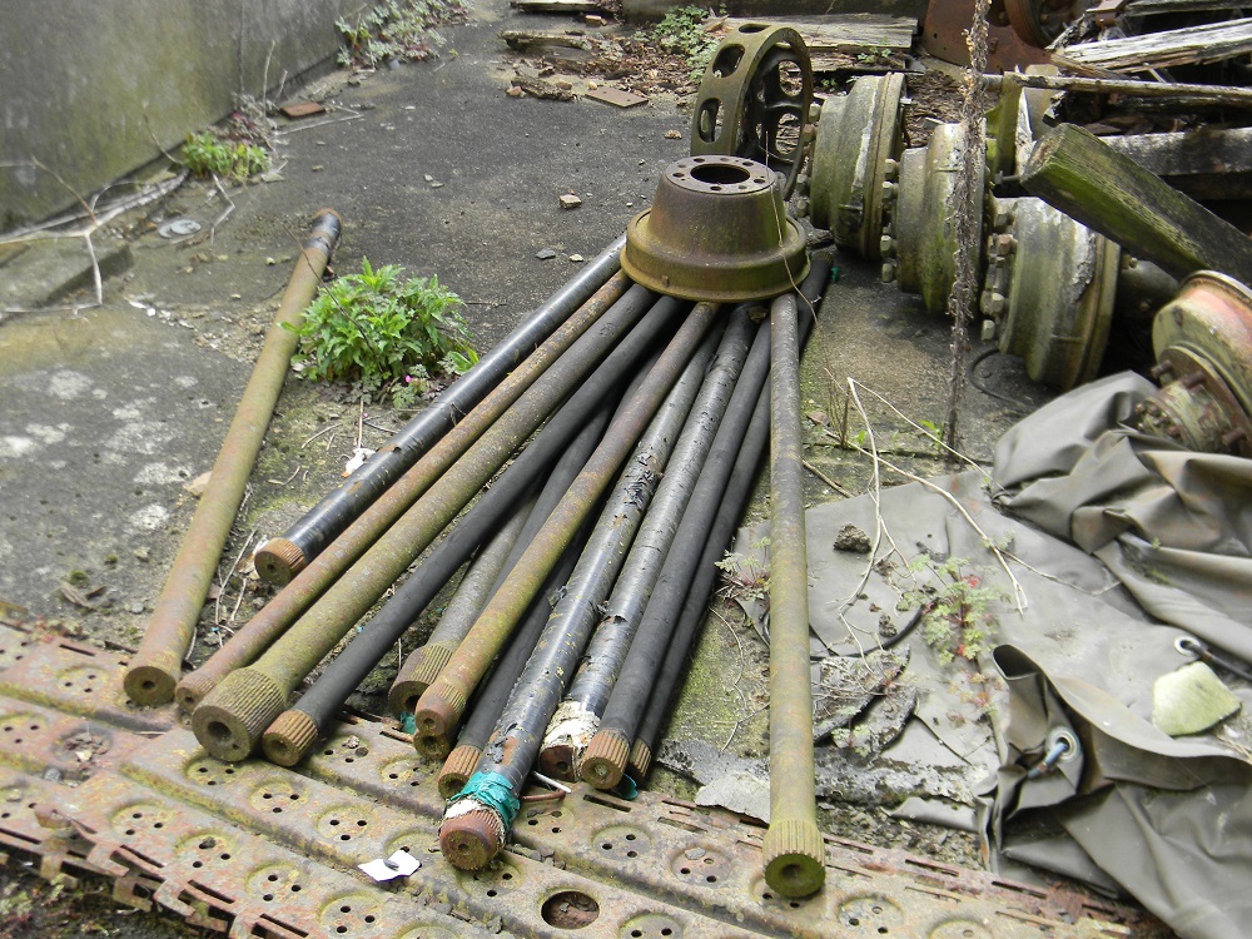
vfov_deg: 35.1
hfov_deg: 45.8
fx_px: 1483
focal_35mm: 41
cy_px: 470
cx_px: 626
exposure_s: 1/47.3
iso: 80
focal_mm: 7.3
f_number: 3.8
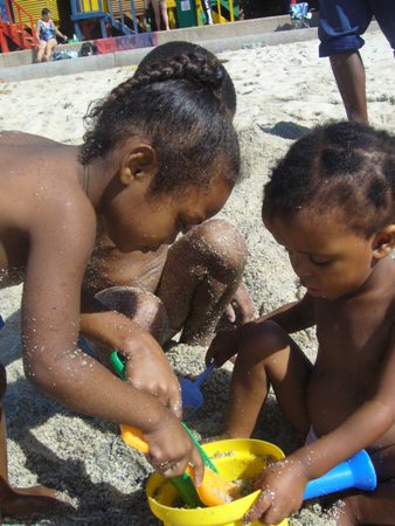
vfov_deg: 52.6
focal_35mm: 35
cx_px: 198
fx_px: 532
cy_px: 263
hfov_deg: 40.7
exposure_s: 1/800
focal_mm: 5.8
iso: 200
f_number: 5.6
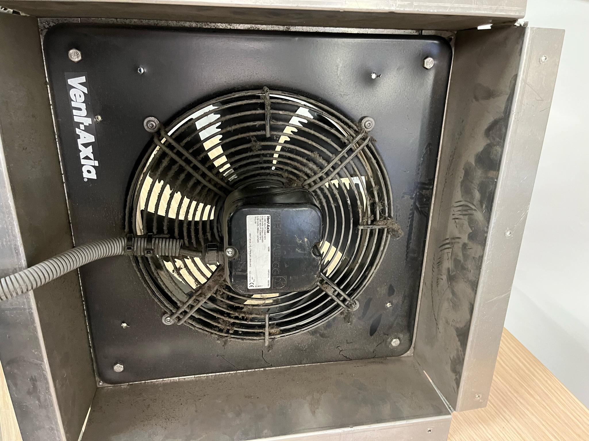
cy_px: 220
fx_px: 442
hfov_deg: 67.3
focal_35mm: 26
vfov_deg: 53.0
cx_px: 294
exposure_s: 1/50
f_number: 1.6
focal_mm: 5.1
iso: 500
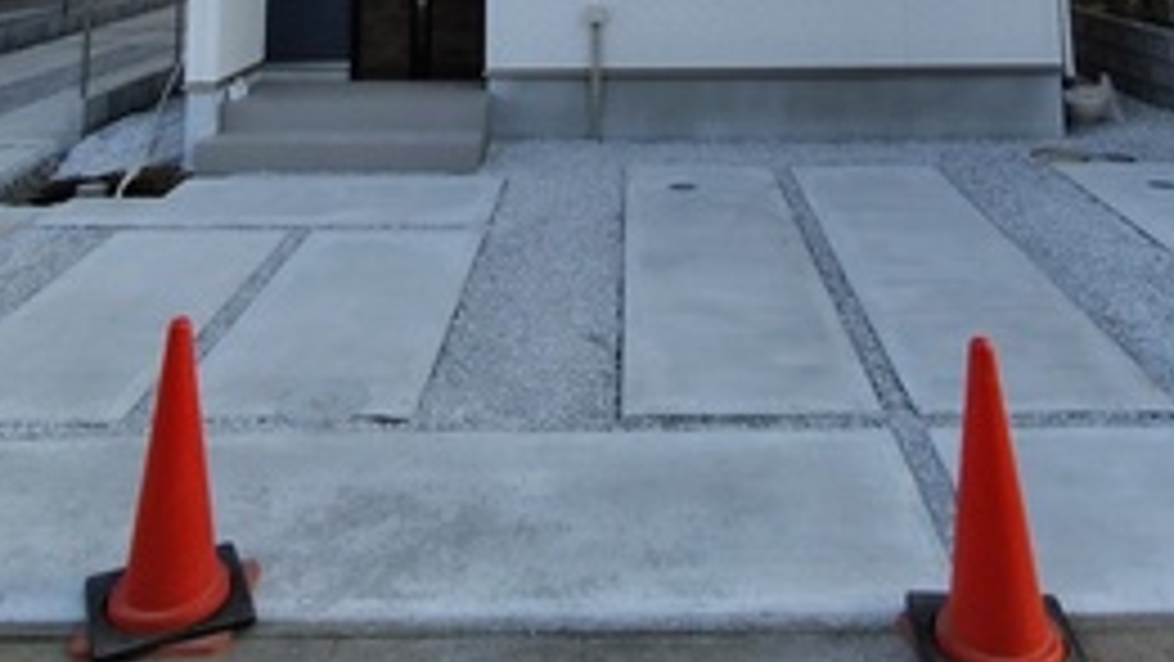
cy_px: -324
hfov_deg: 50.4
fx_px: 1246
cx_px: 621
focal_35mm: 40
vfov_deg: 23.8
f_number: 2.4
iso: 50
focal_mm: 1.6
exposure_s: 1/273
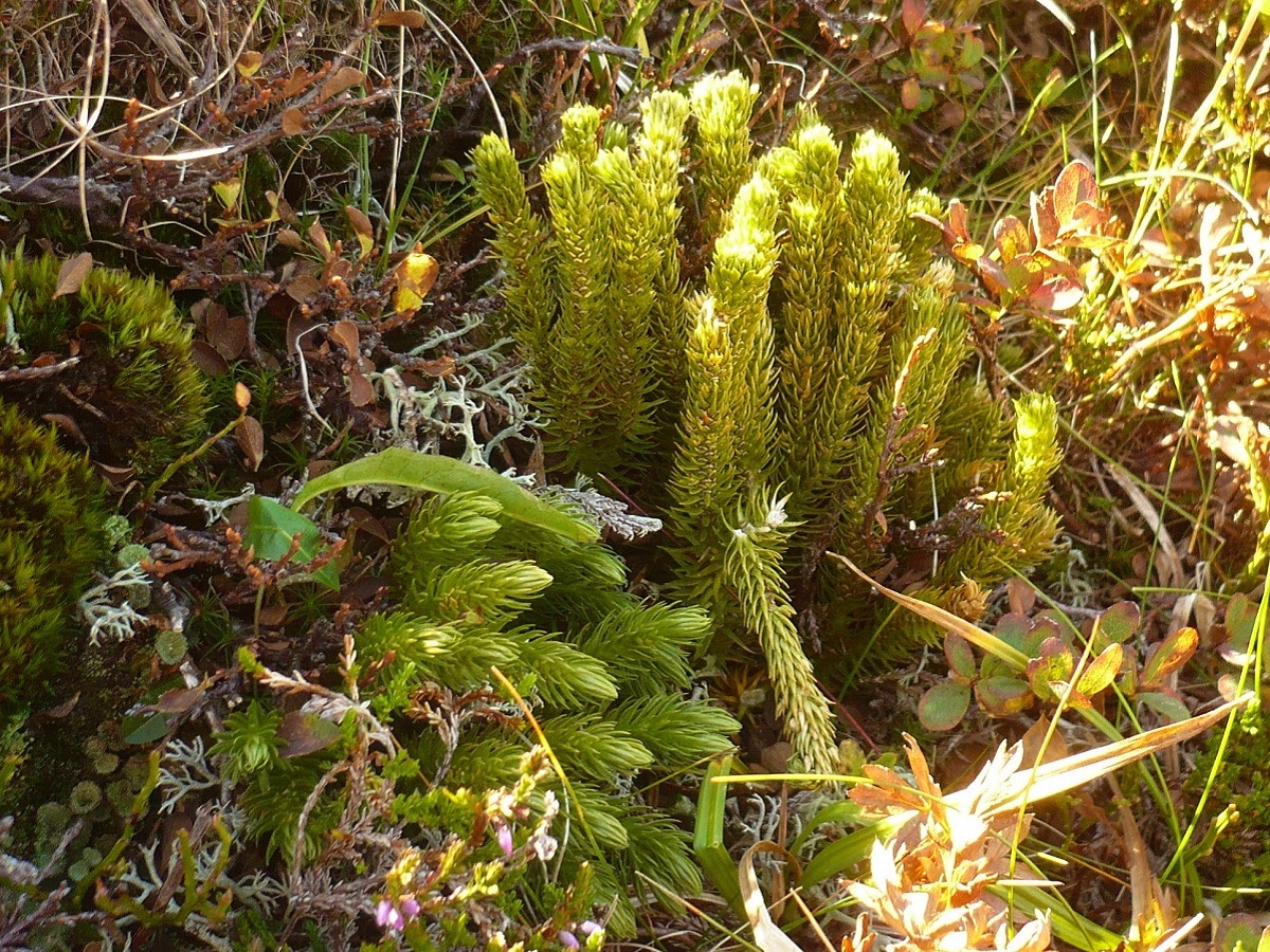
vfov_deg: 40.7
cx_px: 635
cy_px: 476
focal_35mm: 35
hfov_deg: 52.6
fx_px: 1284
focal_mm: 5.8
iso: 100
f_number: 2.8
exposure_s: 1/80
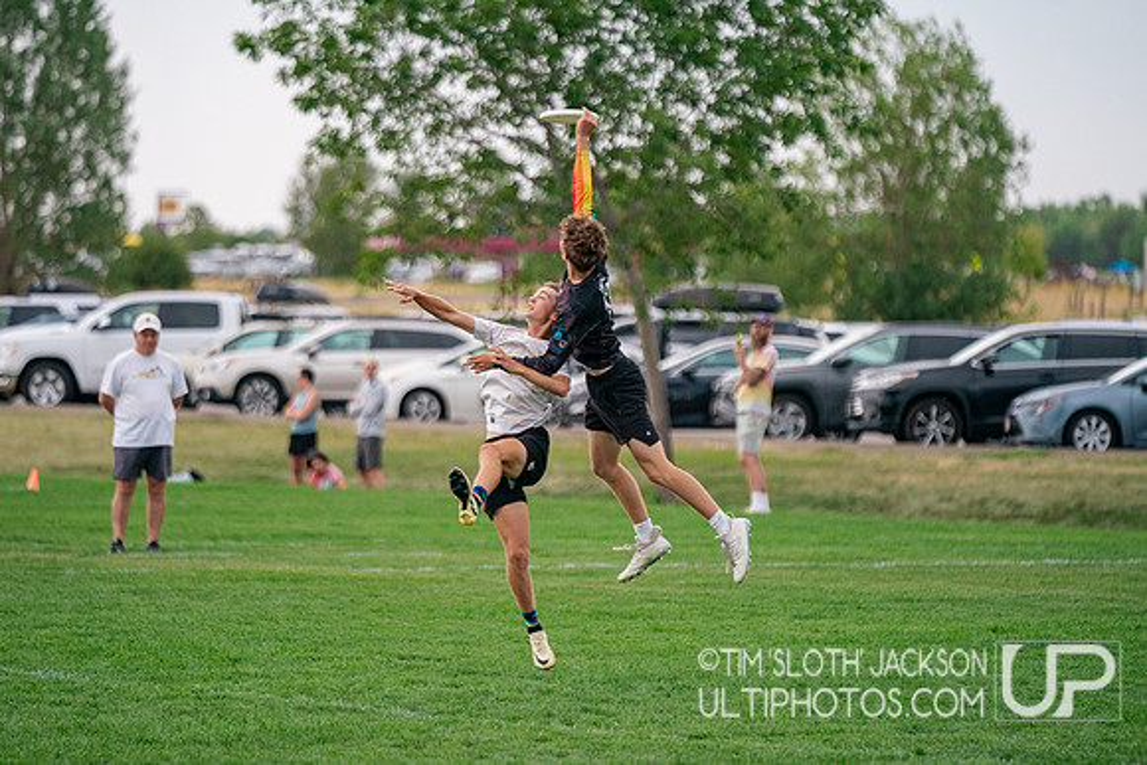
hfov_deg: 9.5
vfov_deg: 6.3
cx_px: 547
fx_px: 6928
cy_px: 351
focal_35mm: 217
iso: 1250
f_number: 2.8
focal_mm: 200
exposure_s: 1/4000
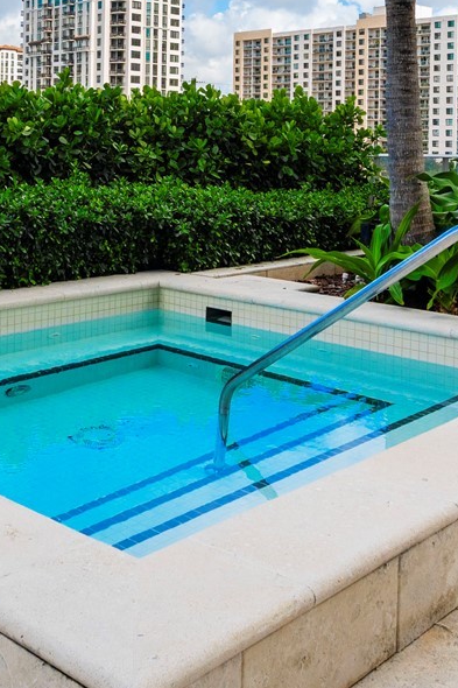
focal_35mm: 47
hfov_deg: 28.3
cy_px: 143
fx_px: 906
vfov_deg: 40.0
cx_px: 168
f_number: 6.3
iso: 320
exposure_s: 1/400
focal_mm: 11
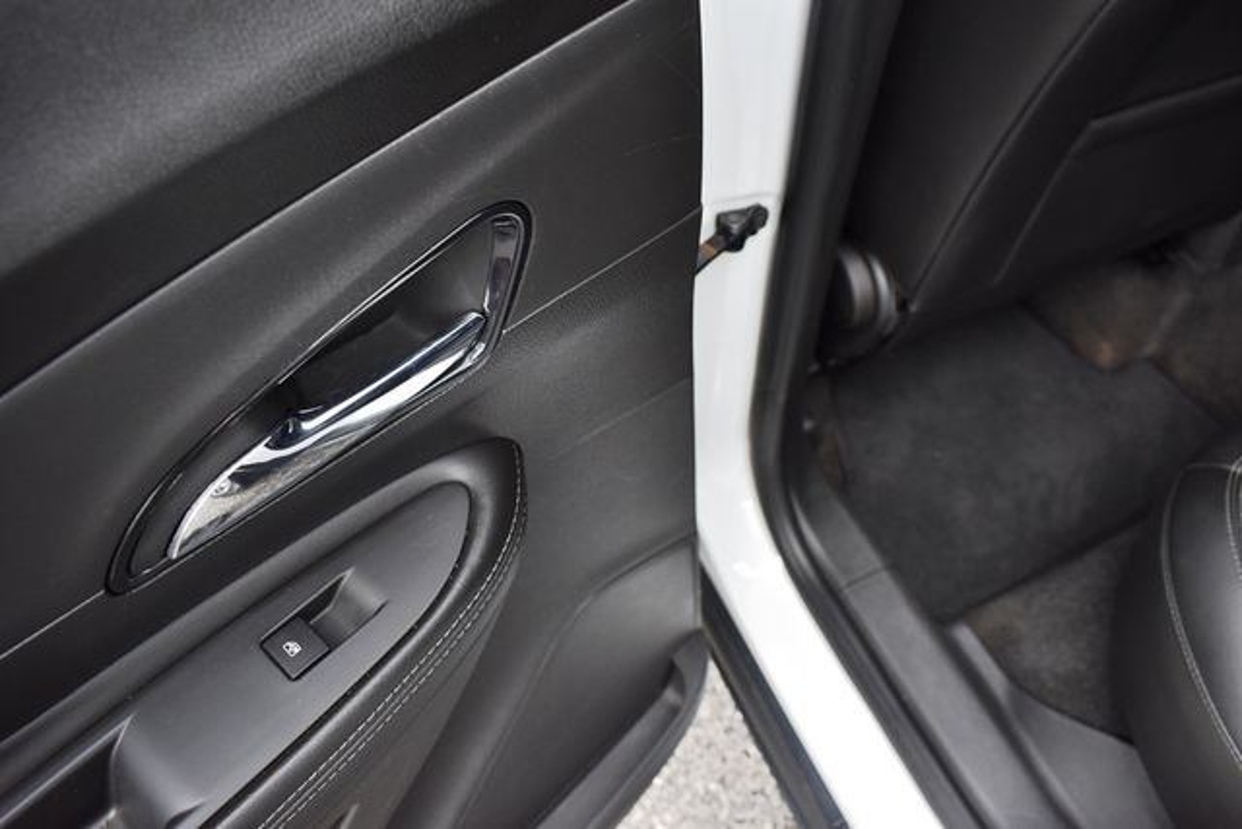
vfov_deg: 48.0
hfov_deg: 67.4
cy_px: 414
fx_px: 932
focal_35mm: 27
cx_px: 621
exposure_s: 1/250
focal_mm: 18
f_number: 5
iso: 400
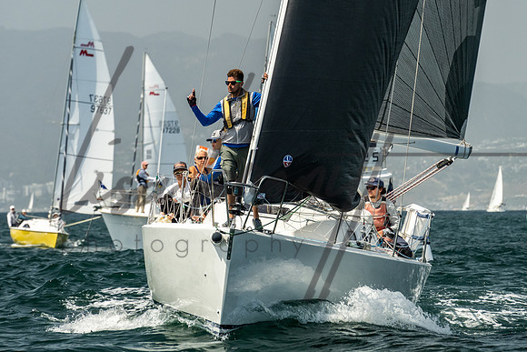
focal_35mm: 339
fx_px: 4968
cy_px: 78
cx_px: 265
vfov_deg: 4.1
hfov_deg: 6.1
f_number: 6.3
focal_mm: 200
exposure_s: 1/800
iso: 320
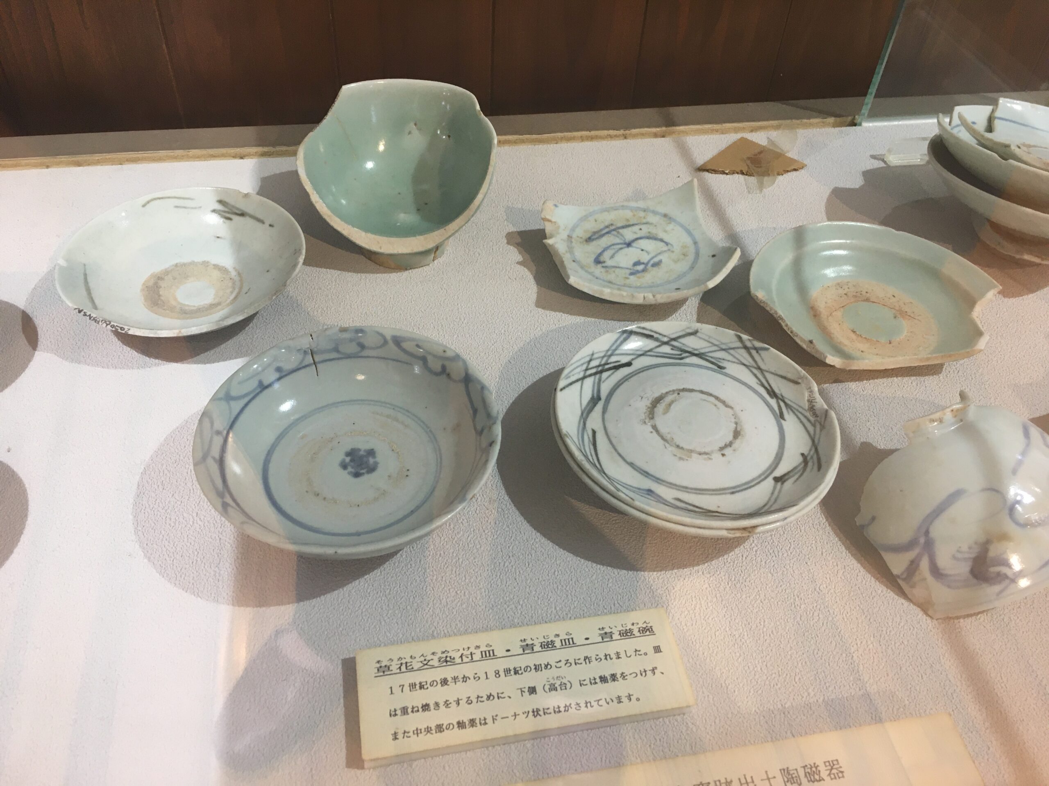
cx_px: 524
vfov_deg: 48.2
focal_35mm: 29
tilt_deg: -46.0
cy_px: 393
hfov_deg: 61.7
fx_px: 879
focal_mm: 4.15
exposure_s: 1/30
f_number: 2.2
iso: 80
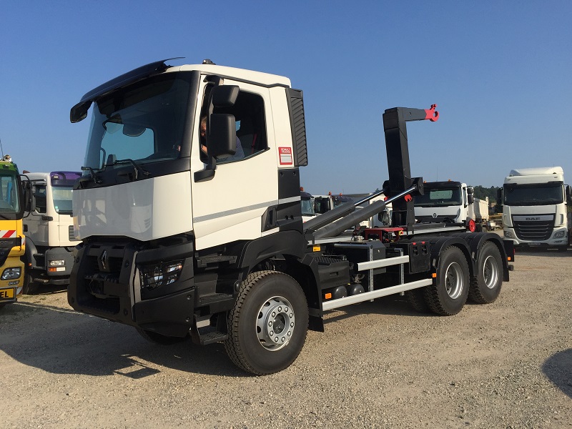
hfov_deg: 61.7
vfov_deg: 48.2
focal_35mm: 29
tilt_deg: +2.8
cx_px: 286
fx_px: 479
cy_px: 214
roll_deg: -0.9
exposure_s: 1/3300
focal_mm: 4.15
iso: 32
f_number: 2.2
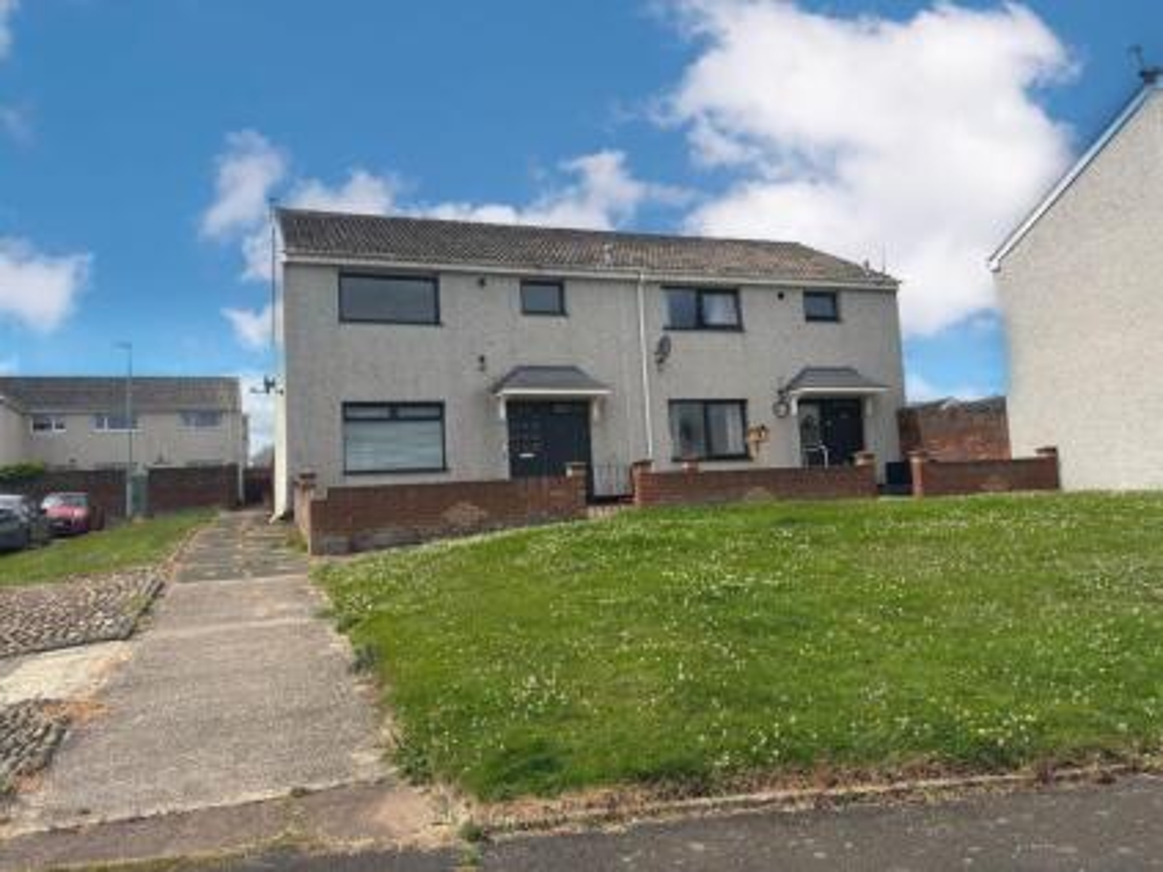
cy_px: 436
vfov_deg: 53.0
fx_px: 873
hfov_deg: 67.3
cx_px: 582
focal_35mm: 26
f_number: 1.6
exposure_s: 1/4608
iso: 50
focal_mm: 5.96
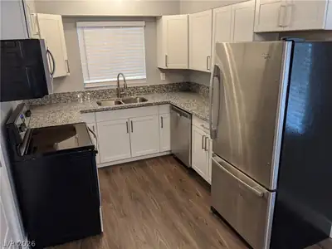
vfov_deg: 51.4
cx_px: 166
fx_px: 259
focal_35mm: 27
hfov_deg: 65.3
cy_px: 124
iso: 64
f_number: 1.73
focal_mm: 4.38
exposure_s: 1/40
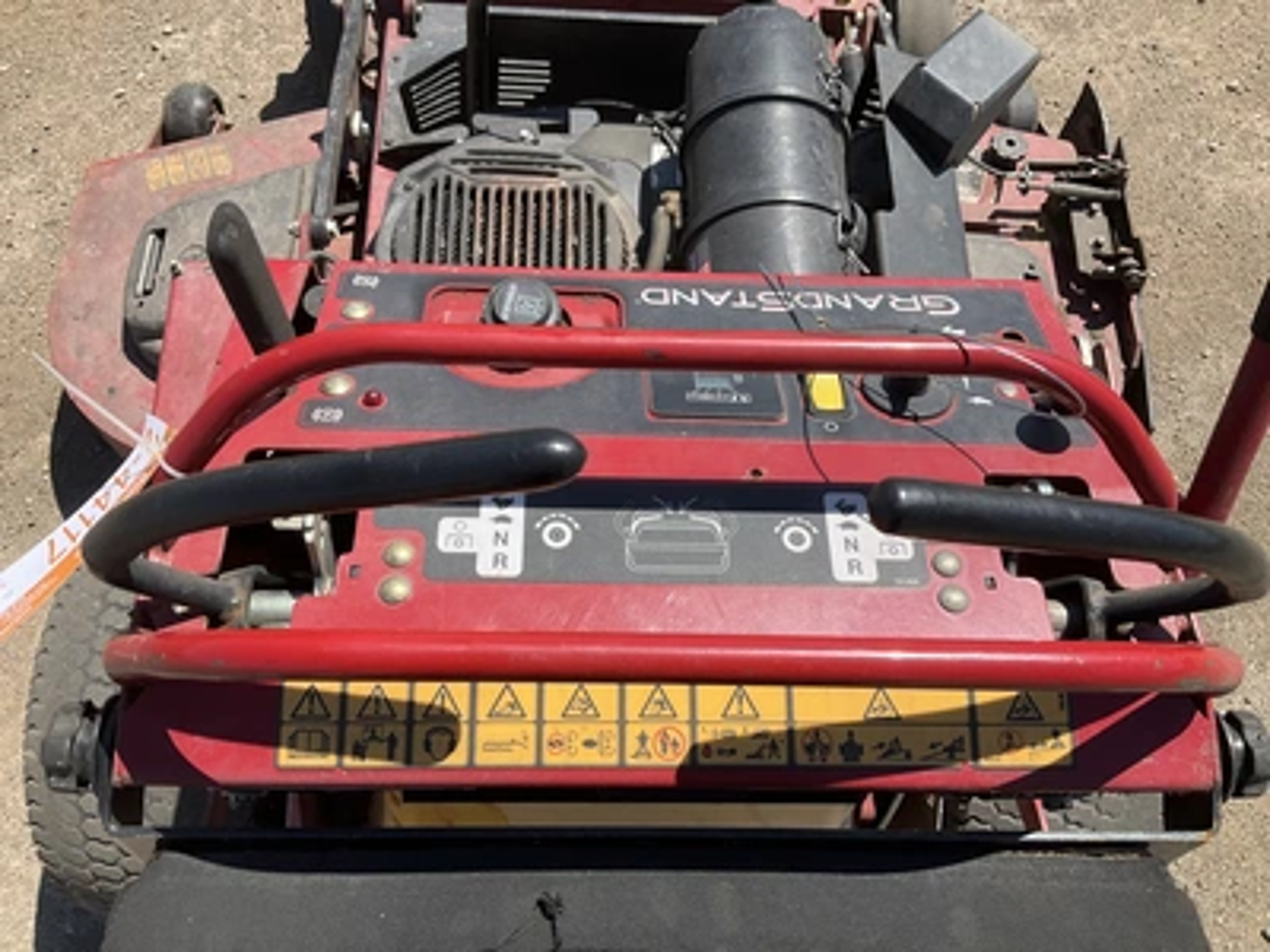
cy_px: 476
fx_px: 1064
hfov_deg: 61.7
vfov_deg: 48.2
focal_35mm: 29
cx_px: 635
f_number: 1.8
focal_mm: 3
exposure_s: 1/1412
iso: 25
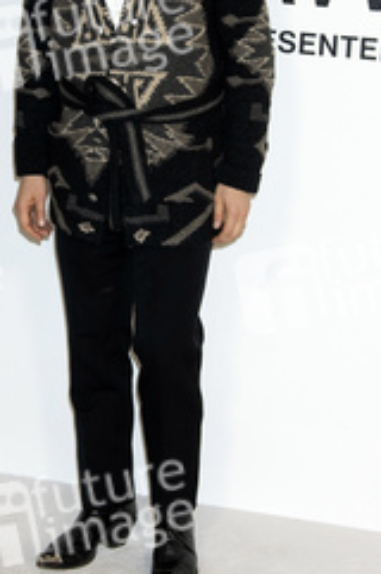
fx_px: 1003
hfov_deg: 21.5
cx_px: 140
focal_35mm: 63
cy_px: 160
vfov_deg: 31.5
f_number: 5
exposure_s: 1/200
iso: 400
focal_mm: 38
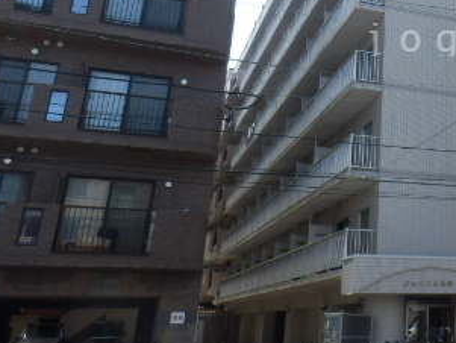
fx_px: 672
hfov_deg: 33.8
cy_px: 38
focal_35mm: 51
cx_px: 470
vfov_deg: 27.6
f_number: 3
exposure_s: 1/640
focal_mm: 4.2
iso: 80
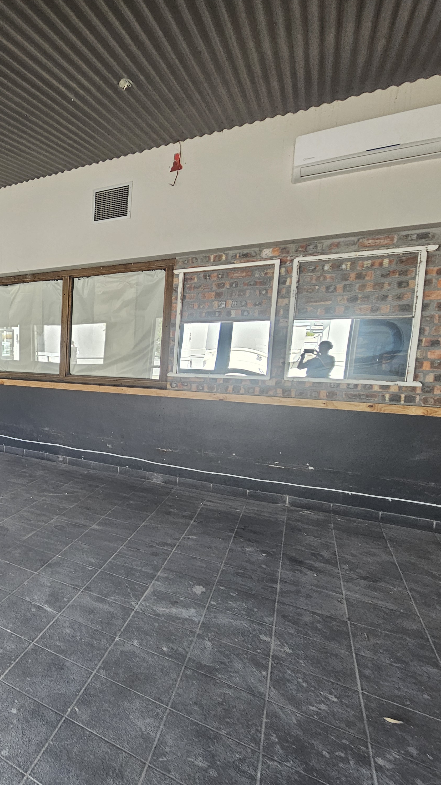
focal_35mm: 19
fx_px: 395
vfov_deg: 89.6
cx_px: -47
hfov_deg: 44.2
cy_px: 392
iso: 80
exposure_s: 1/70.8
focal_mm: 2.2
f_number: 2.2
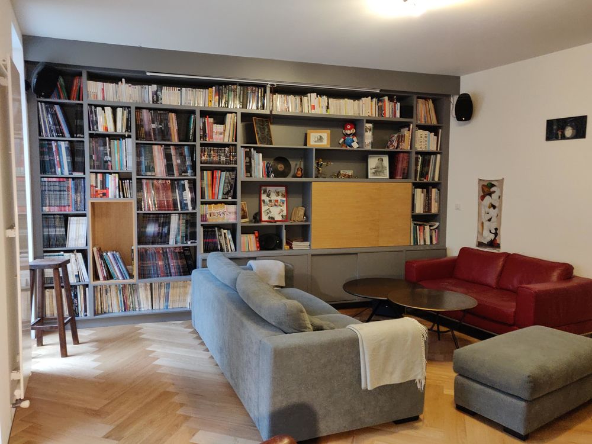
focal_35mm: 25
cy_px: 222
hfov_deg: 69.4
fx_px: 428
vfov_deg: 54.9
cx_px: 296
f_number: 1.7
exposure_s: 1/20
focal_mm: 4.25
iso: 1000
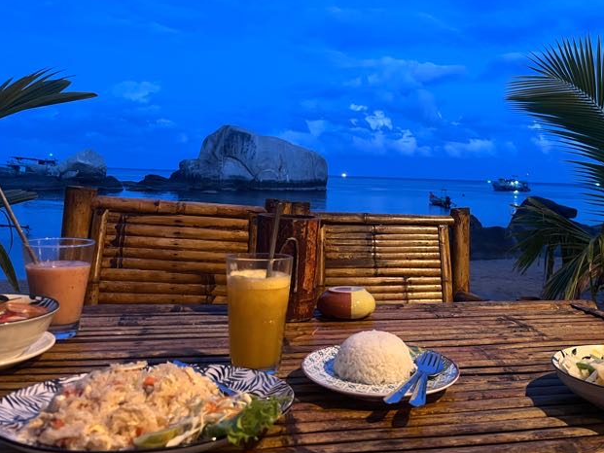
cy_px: 192
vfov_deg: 40.6
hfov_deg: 51.6
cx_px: 405
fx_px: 611
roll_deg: -2.2
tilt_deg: -1.8
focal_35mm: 35
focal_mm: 5.1
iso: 800
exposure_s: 1/30
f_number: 1.6
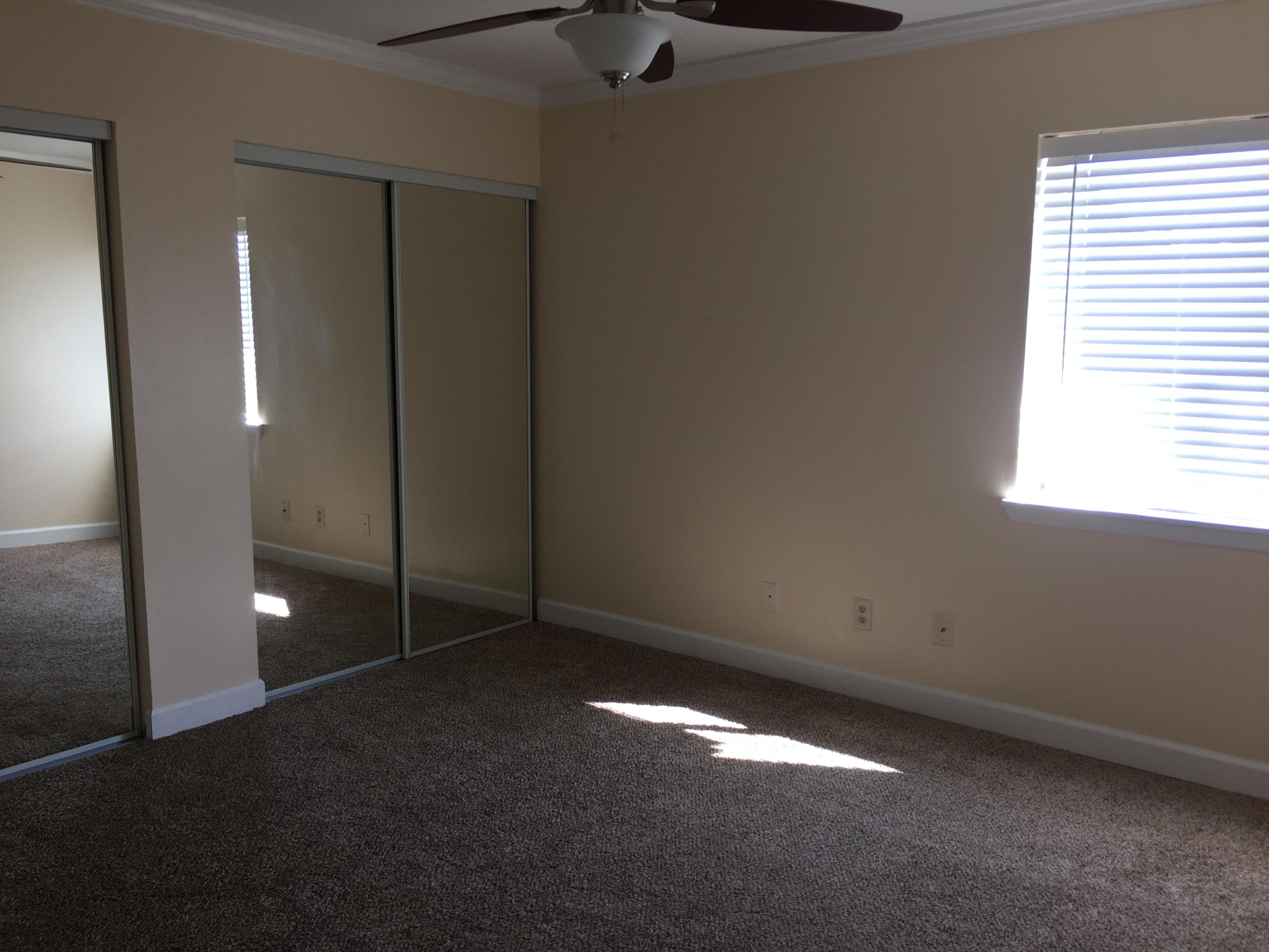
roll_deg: -1.3
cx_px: 634
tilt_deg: -8.6
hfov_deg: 61.7
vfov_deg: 48.2
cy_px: 476
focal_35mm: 29
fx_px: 1063
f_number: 2.2
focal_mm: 4.15
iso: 32
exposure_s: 1/40
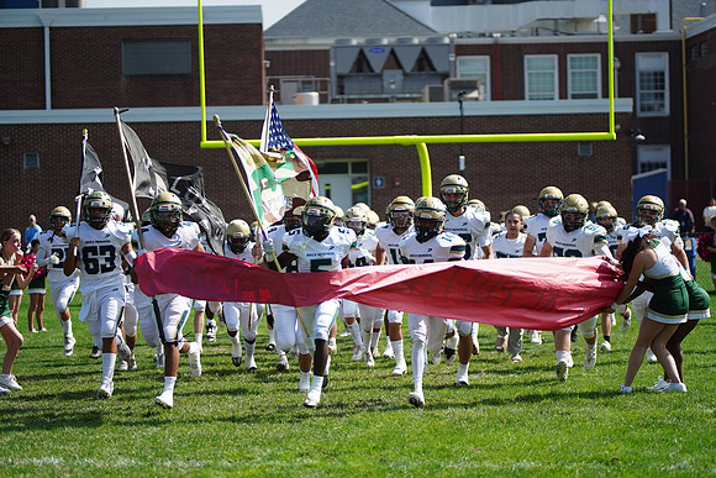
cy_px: 239
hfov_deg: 17.1
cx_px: 358
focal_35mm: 120
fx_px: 2387
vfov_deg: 11.4
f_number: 2.8
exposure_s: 1/4000
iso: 400
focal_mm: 120
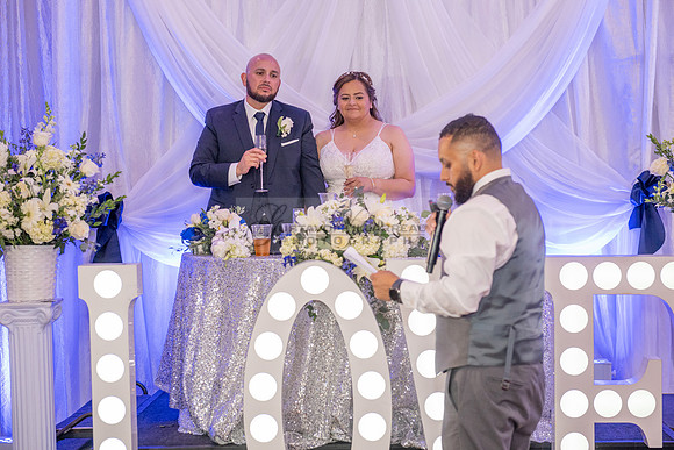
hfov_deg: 28.8
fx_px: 1311
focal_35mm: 70
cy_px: 225
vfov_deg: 19.5
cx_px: 337
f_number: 4
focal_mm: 70
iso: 1600
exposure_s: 1/200
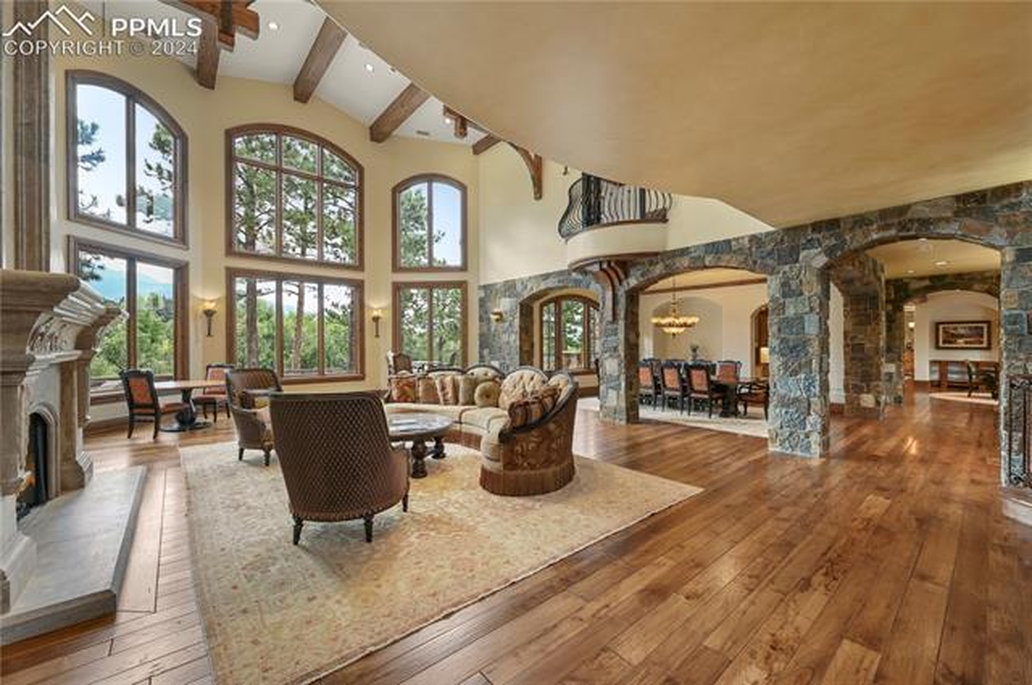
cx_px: 516
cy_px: 342
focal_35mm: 14
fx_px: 401
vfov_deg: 81.1
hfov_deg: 104.3
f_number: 8
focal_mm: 14
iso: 400
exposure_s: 1/4
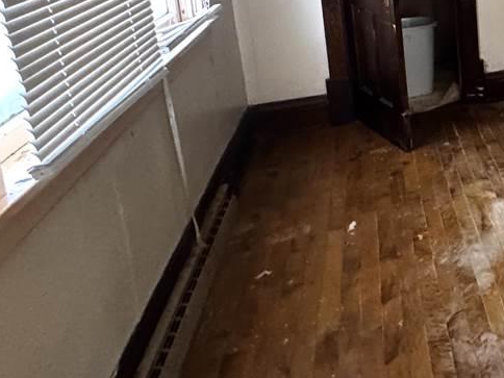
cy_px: -4
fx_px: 539
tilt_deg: -11.1
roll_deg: -0.3
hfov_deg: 35.7
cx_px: 640
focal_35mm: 37
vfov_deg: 34.9
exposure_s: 1/60
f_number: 2.2
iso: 640
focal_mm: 2.22
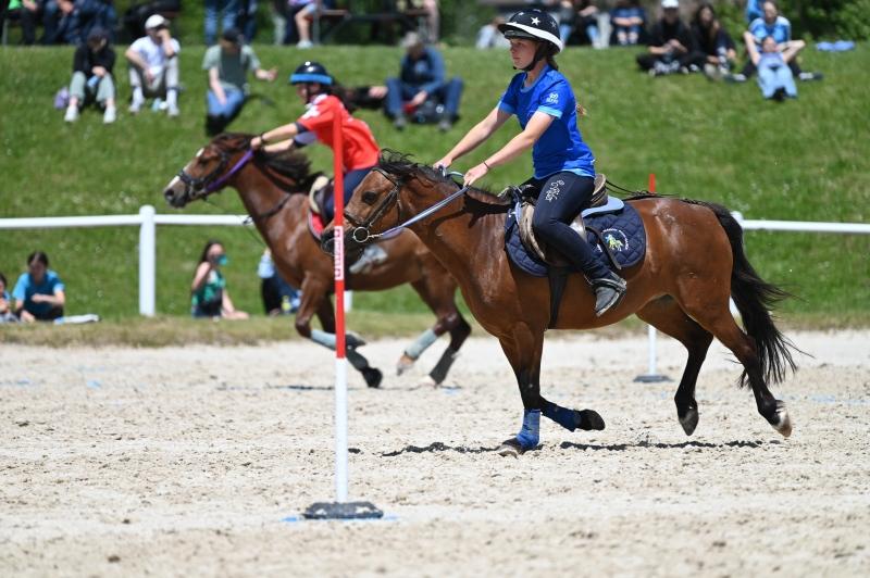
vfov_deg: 4.6
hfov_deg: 6.9
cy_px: 289
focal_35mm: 300
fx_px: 7244
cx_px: 435
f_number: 5.3
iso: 220
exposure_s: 1/1250
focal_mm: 300
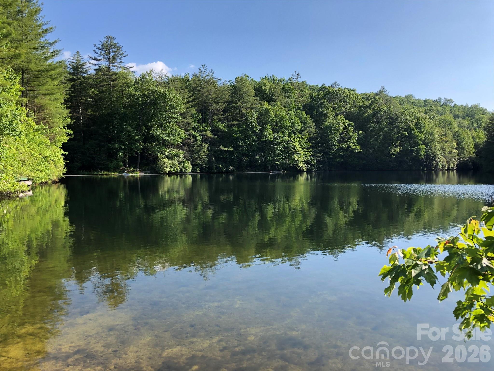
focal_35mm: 28
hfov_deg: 63.4
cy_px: 186
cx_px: 247
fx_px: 400
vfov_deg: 49.7
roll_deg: +0.9
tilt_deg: -0.5
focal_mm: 4
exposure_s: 1/800
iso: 20
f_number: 1.8
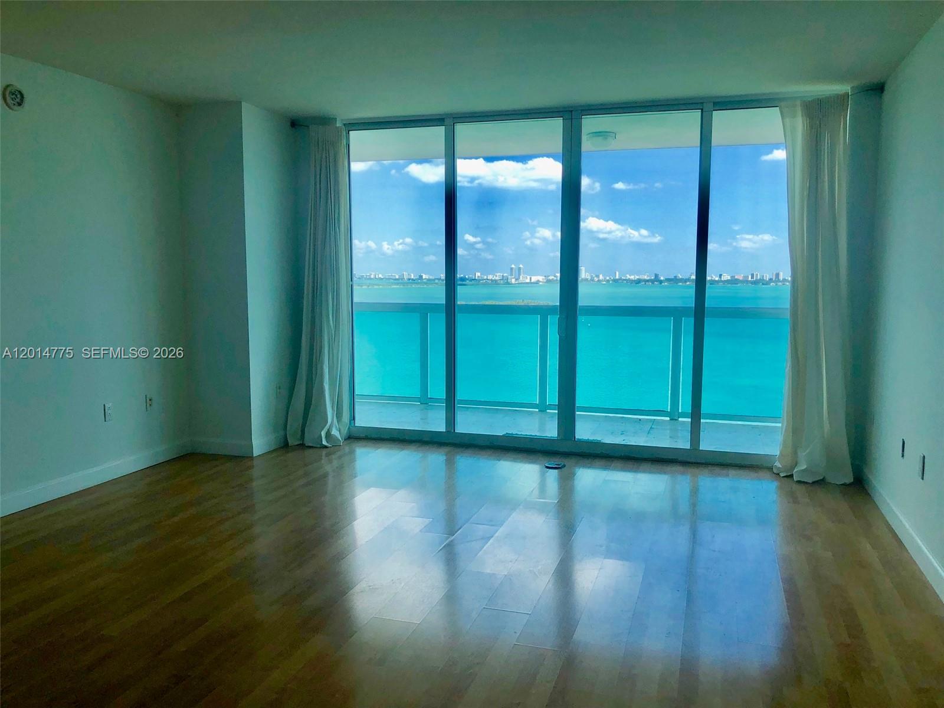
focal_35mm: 28
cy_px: 354
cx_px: 472
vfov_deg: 49.7
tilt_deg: -4.6
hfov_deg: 63.4
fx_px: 764
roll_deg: -0.8
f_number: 1.8
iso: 20
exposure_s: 1/615
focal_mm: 4
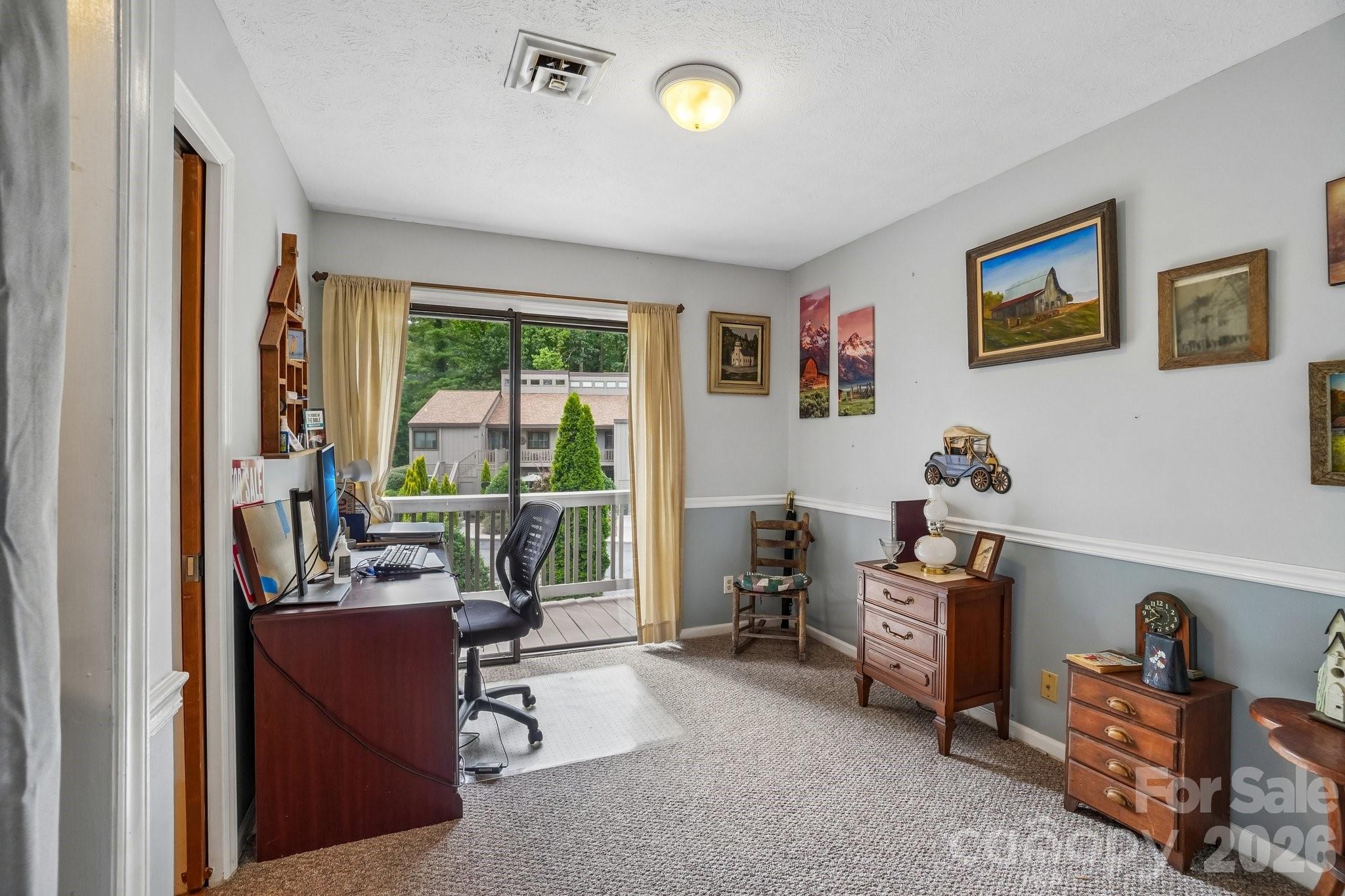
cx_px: 672
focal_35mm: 15
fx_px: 560
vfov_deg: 77.3
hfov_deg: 100.4
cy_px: 448
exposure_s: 1/30
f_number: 8
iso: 320
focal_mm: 10
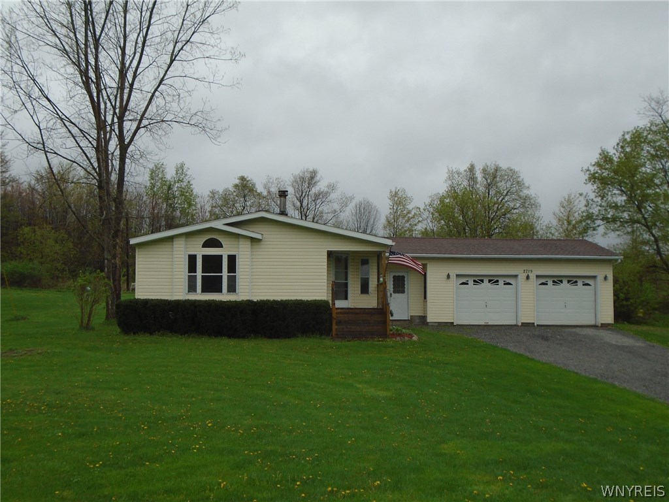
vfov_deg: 39.7
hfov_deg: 51.4
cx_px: 334
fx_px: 696
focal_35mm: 36
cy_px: 251
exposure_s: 1/160
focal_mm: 6.4
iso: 100
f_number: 9.5
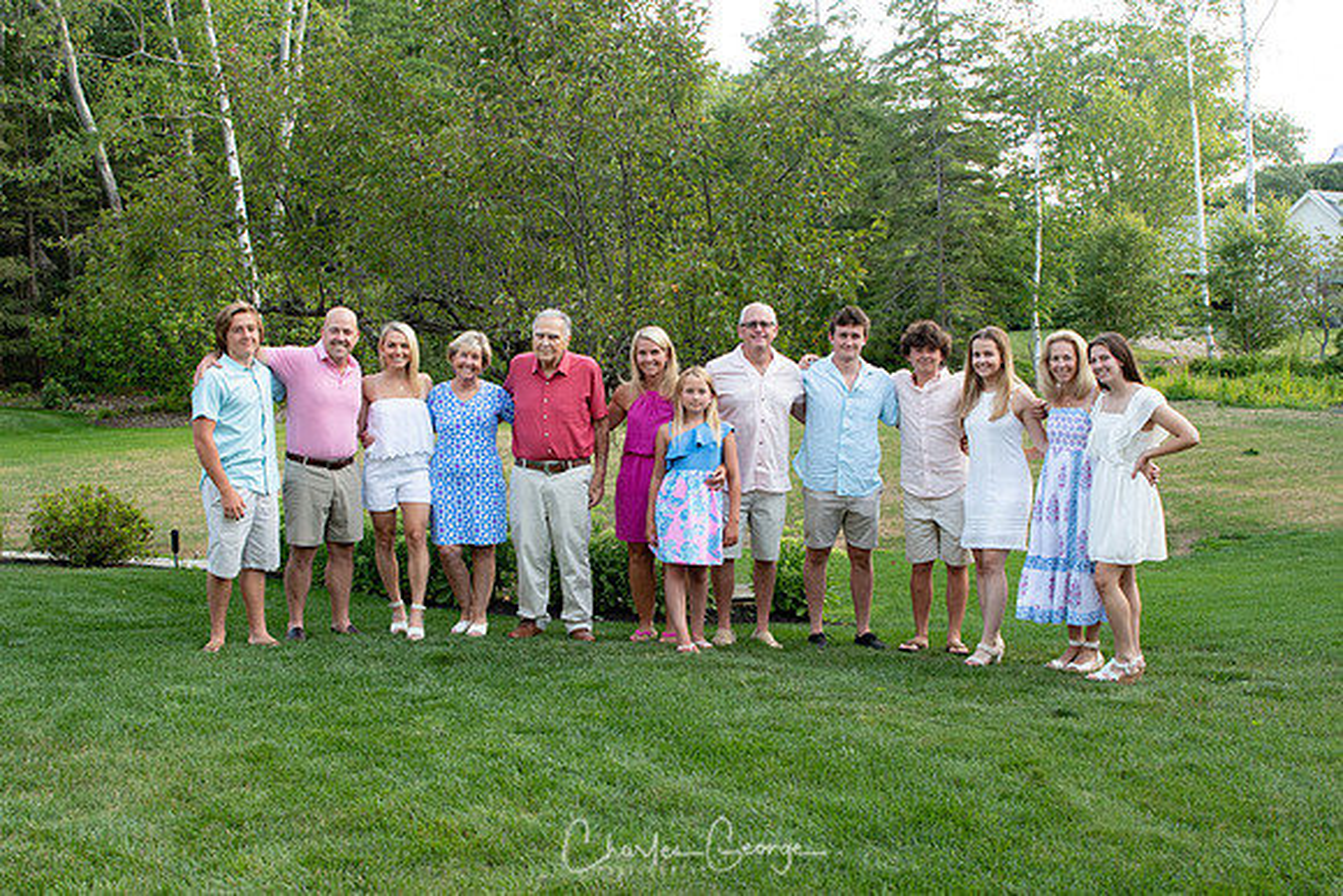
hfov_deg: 51.0
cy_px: 448
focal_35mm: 38
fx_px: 1408
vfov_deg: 35.3
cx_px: 672
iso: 400
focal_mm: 24
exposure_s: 1/125
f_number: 5.6
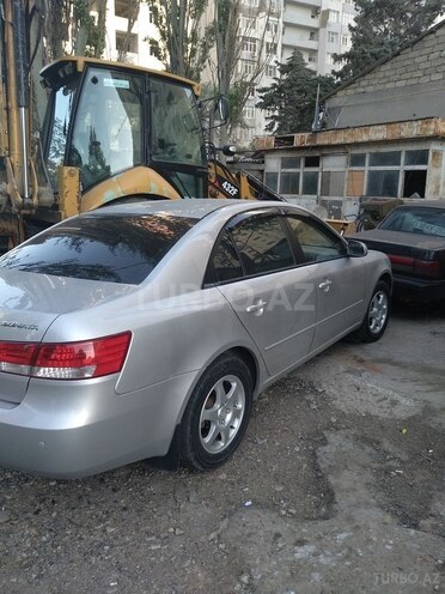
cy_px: 297
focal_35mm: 26
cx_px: 222
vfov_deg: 67.3
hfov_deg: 53.1
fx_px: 446
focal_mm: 3.83
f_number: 2.2
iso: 100
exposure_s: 1/123
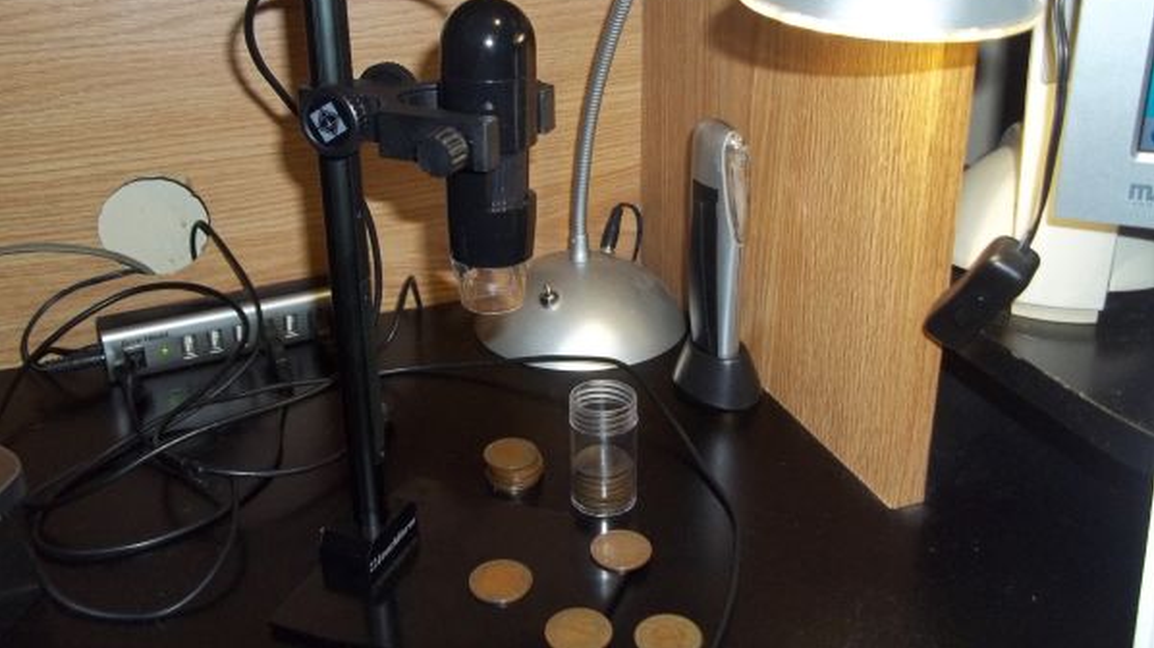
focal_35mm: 35
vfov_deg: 33.6
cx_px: 577
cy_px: 282
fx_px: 1071
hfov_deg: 56.6
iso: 160
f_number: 2.9
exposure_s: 1/30
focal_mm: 5.7
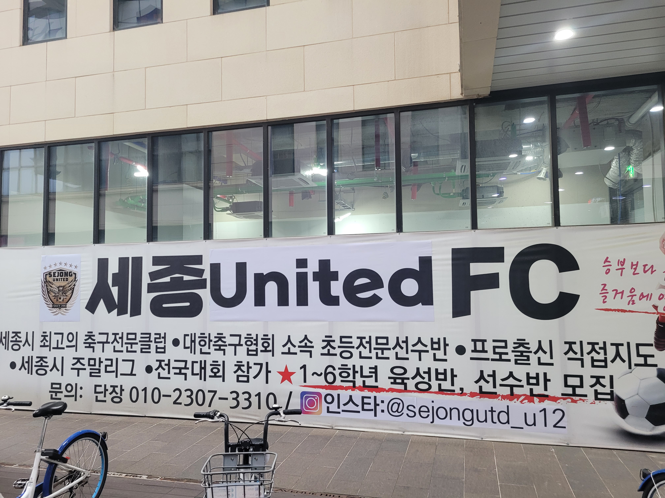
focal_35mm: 26
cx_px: 332
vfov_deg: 53.1
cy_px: 249
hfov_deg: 67.3
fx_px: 499
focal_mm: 5.4
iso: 250
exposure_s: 1/120
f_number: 1.8
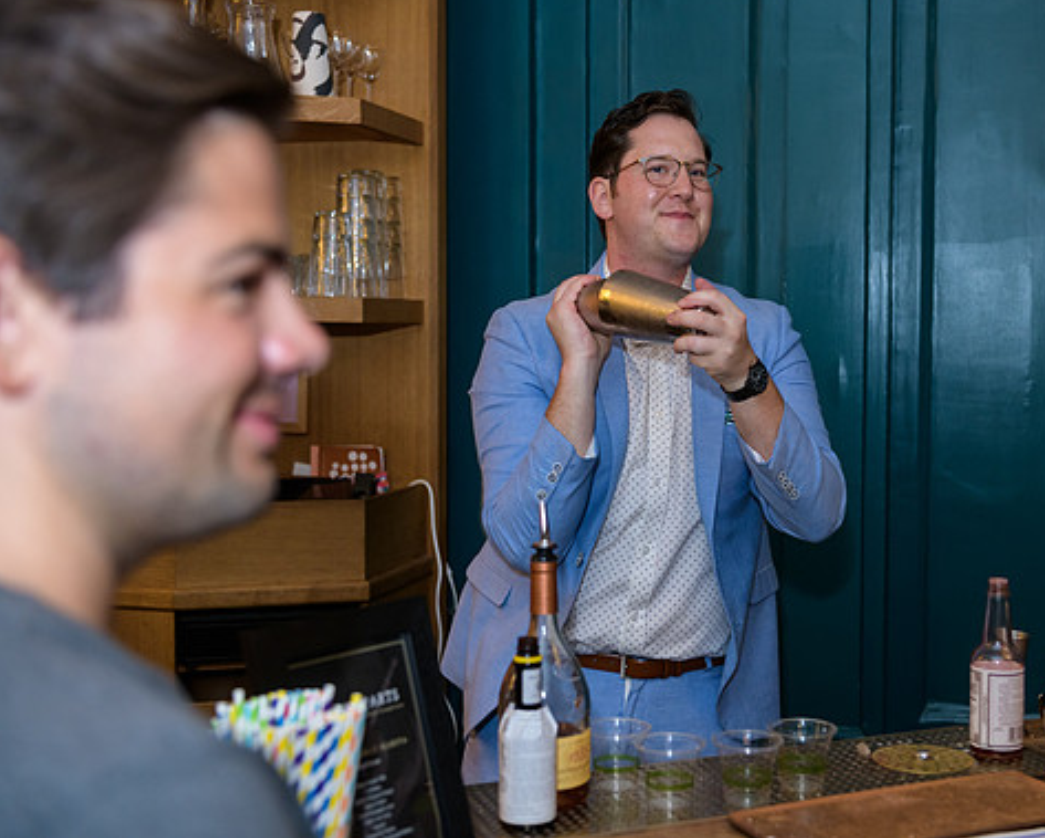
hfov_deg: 40.1
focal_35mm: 46
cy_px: 415
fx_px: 1424
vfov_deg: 32.8
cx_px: 638
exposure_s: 1/125
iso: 1000
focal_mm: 40
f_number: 3.2
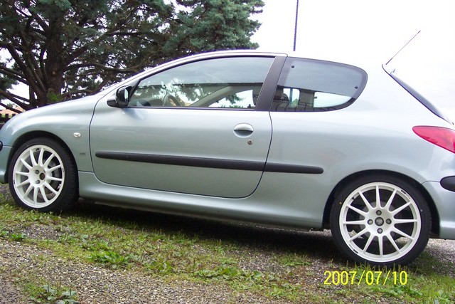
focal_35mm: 38
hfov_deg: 50.7
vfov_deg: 35.1
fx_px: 480
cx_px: 228
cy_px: 152
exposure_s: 1/250
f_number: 2.8
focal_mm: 8
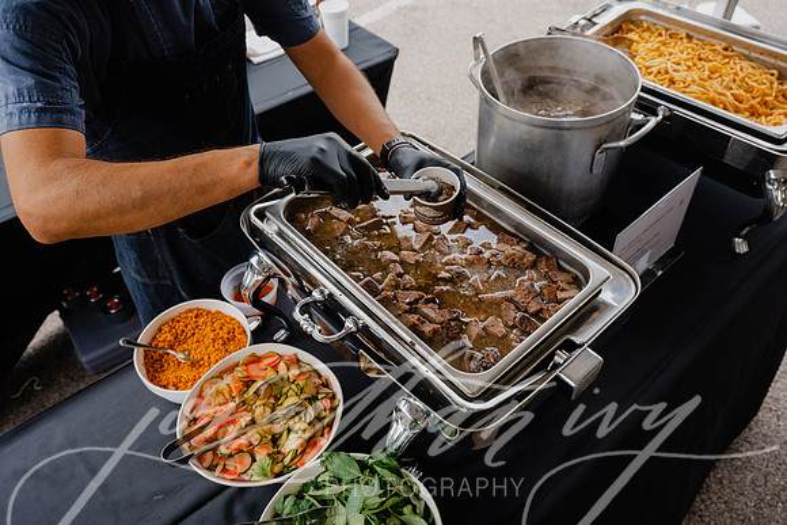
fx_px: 634
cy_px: 262
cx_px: 394
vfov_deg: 45.0
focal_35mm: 29
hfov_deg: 63.6
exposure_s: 1/320
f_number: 5.6
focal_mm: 29
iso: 900
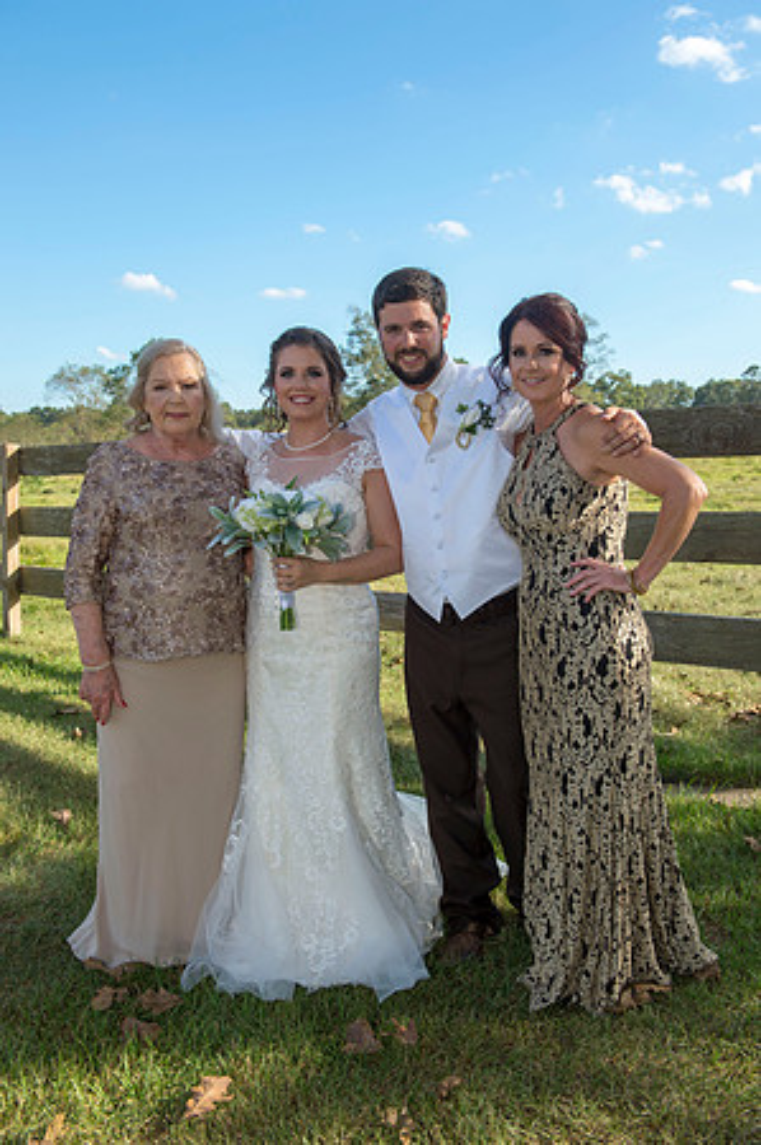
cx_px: 380
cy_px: 572
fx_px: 1080
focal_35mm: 34
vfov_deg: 55.8
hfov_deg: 38.8
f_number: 6.3
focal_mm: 34
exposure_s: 1/320
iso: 200
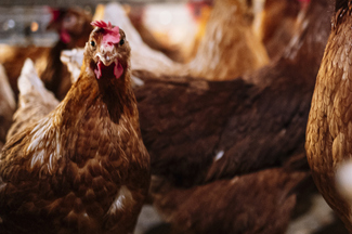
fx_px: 762
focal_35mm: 78
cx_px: 361
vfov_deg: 17.2
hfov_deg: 24.7
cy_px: 31
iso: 1600
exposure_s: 1/20
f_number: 1.8
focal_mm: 35
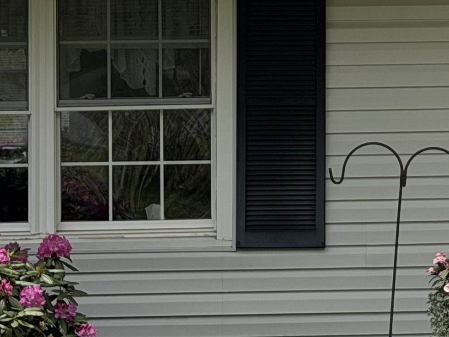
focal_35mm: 197
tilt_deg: +1.4
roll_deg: +1.3
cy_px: -83
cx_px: 502
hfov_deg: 9.9
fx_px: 2556
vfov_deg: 7.5
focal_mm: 6.76
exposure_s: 1/4878
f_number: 1.78
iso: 64
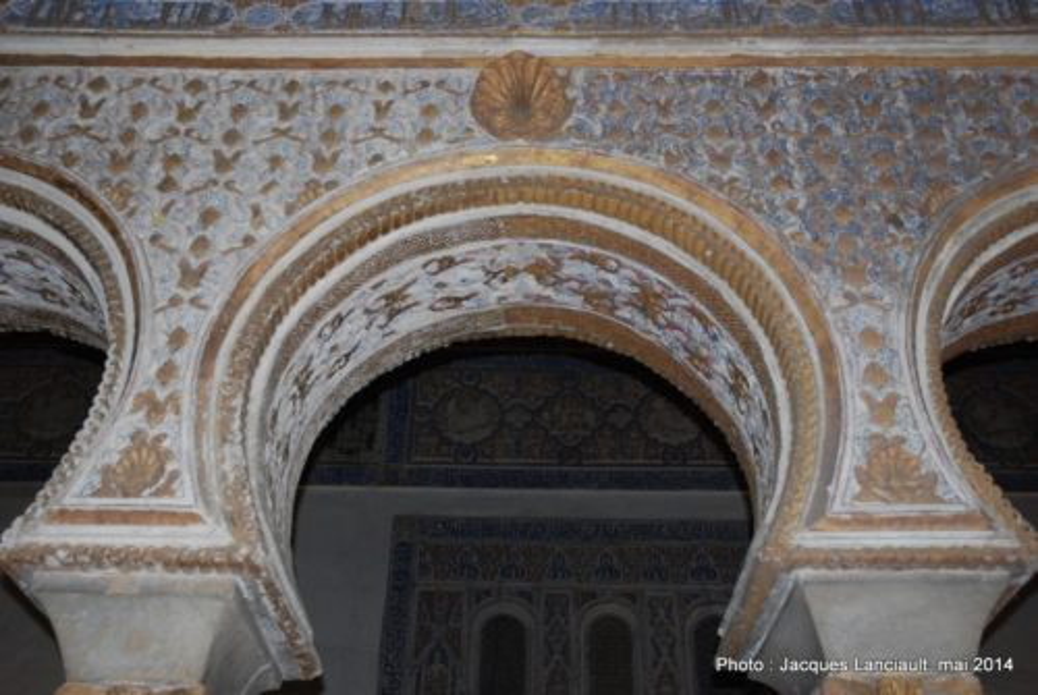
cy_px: 348
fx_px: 1083
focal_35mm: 38
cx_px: 519
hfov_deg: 51.2
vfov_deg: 35.6
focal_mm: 25
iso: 800
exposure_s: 1/60
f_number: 5
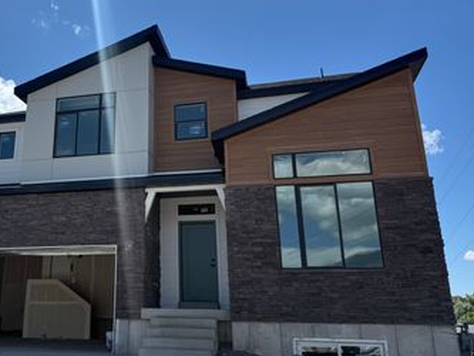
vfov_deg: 39.6
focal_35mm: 36
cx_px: 131
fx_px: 493
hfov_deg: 49.7
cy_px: 159
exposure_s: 1/7353
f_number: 1.78
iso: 100
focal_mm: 6.76
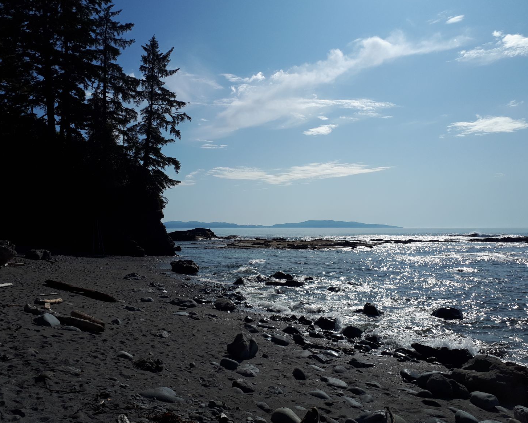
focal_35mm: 29
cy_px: 208
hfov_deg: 60.4
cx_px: 269
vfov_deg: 50.0
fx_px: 453
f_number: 1.9
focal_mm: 3.6
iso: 40
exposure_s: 1/5650
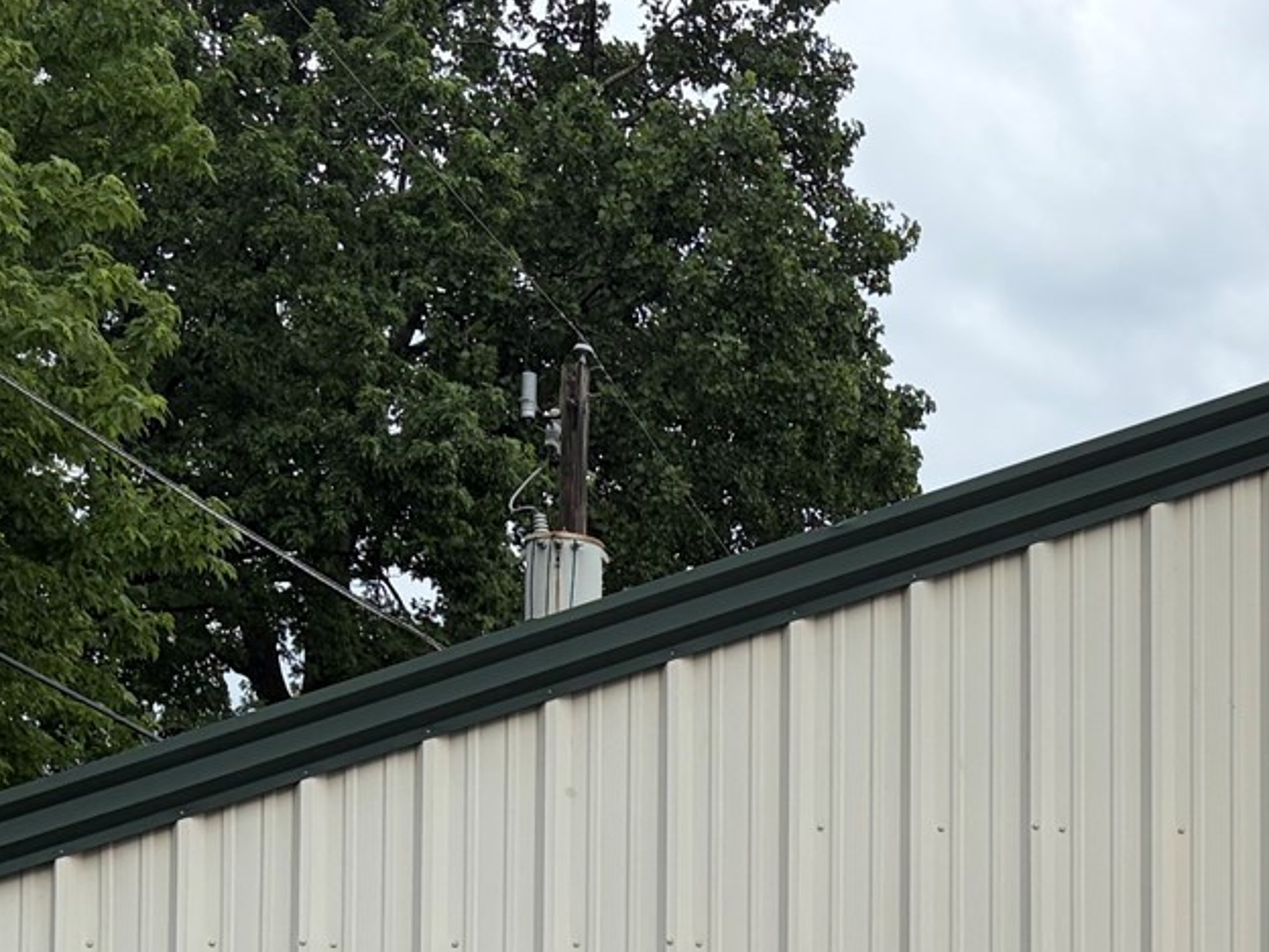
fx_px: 2933
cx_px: 1395
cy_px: 1322
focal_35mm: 80
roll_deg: +0.8
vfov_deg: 17.1
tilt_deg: +4.7
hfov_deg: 23.0
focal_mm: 5.96
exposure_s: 1/2364
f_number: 1.6
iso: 50
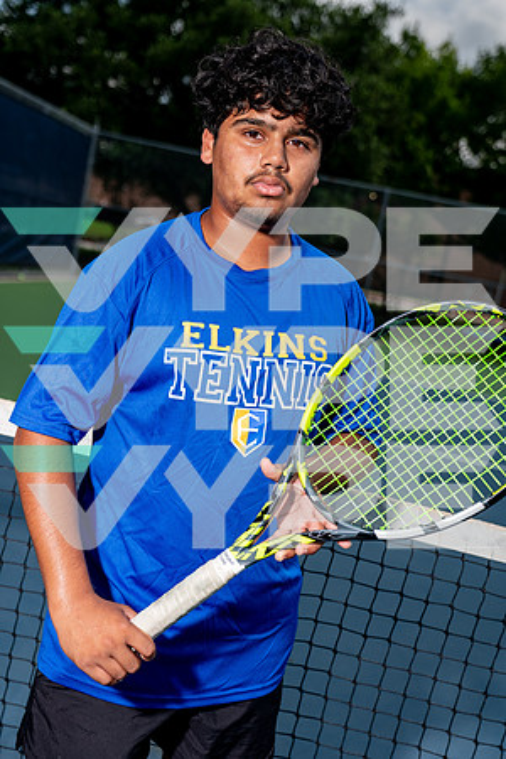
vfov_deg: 42.7
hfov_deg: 29.2
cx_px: 253
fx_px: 970
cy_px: 380
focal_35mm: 46
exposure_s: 1/1600
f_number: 4
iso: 100
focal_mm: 46
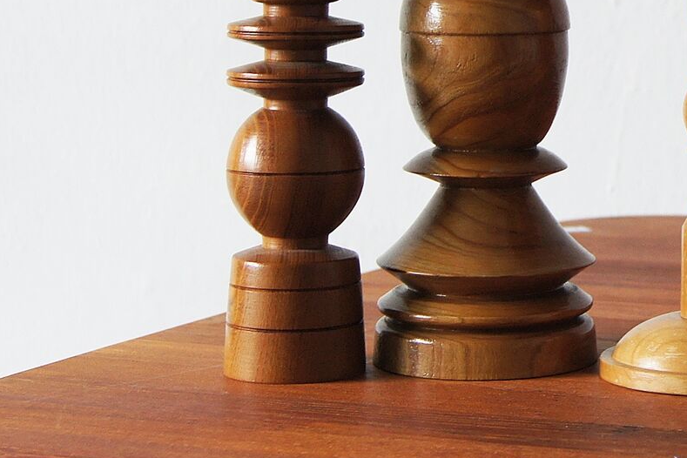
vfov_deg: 11.8
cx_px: 716
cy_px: -72
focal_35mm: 114
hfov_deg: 17.5
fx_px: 2175
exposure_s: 1/40
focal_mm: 30
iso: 400
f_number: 5.6
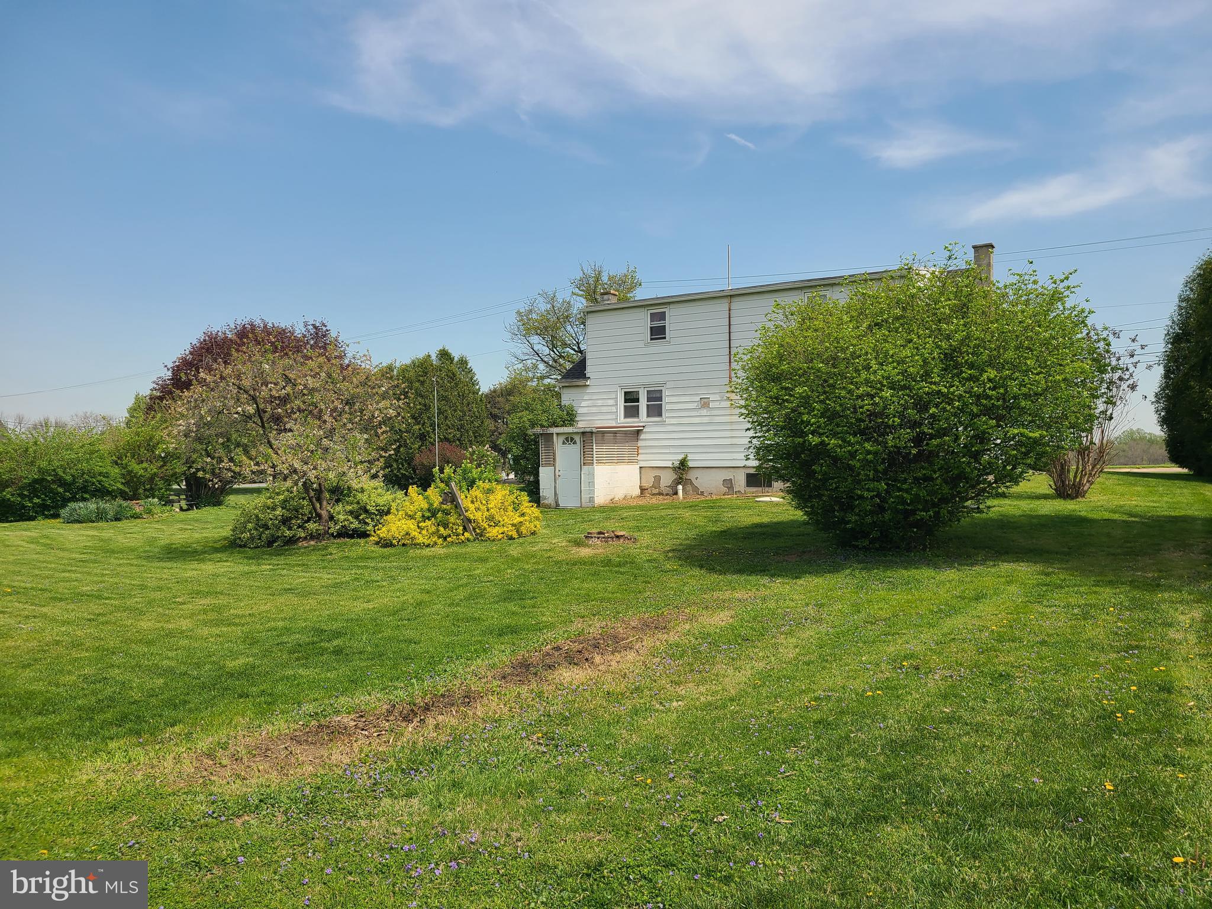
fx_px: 910
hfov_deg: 67.3
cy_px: 454
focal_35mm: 26
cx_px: 606
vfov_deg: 53.1
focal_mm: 5.4
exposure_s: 1/2252
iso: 40
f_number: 1.8
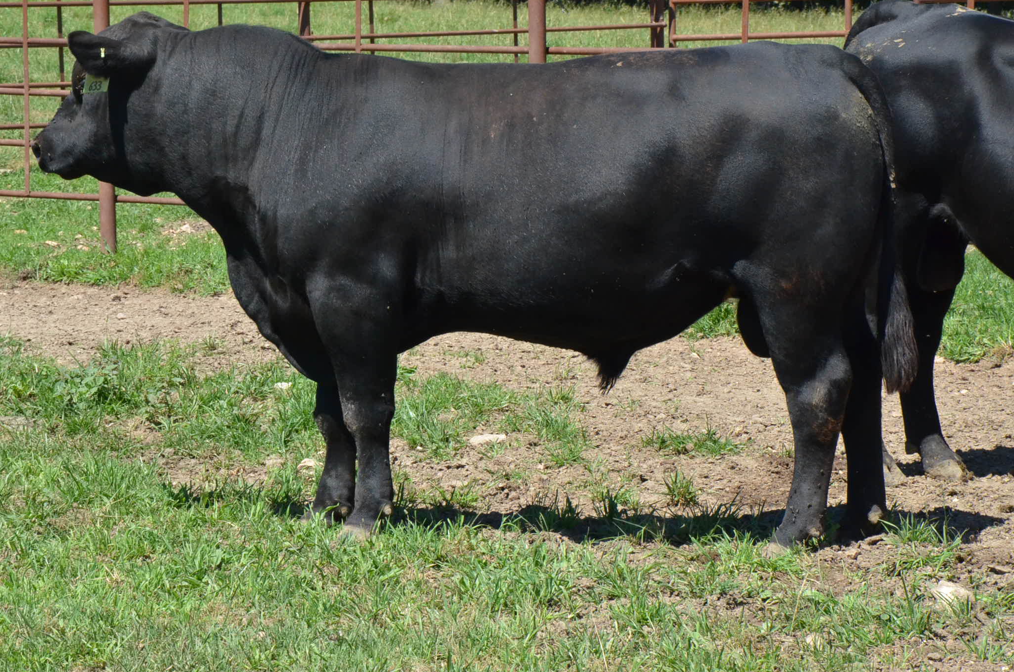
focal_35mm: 190
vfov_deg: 7.2
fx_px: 5330
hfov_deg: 10.9
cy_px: 271
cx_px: 467
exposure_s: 1/1000
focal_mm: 105
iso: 2000
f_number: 16
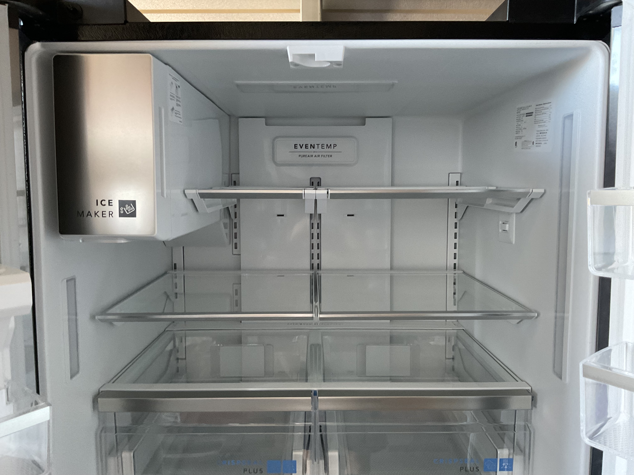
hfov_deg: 61.7
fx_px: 531
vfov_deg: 48.2
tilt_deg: -6.1
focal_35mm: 29
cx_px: 317
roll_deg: -0.7
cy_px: 238
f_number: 1.8
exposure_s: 1/60
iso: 200
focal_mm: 3
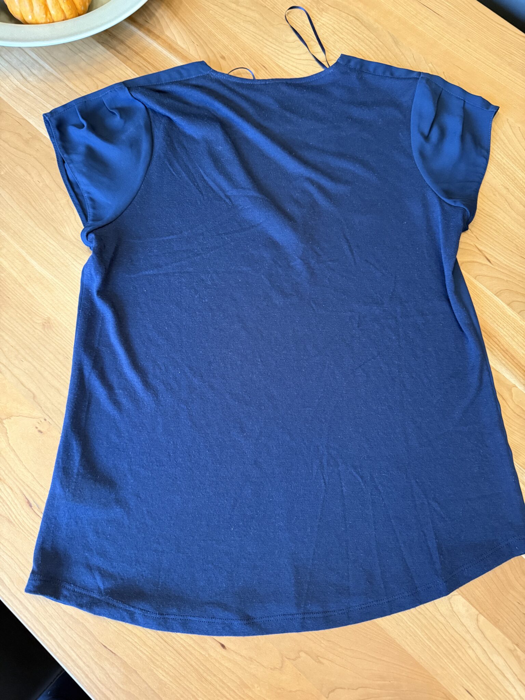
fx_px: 485
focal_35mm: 24
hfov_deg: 56.8
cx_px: 262
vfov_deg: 71.6
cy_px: 350
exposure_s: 1/60
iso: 800
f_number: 1.78
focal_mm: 6.76
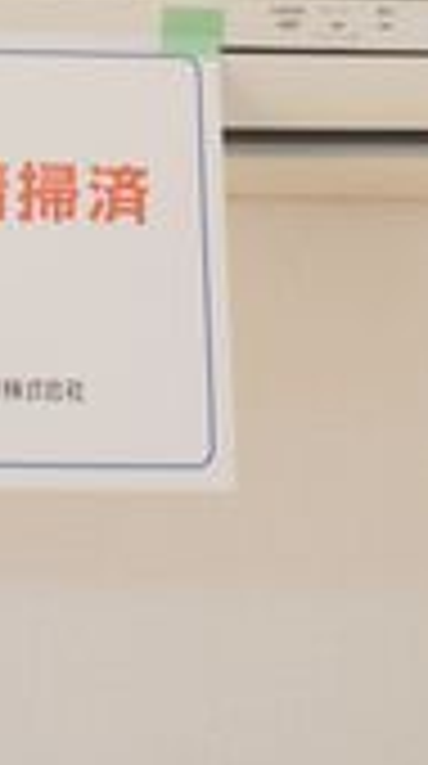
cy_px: 40
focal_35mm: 74
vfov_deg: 27.3
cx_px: -41
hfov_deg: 15.8
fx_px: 1500
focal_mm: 16
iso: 400
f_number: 4
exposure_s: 1/60
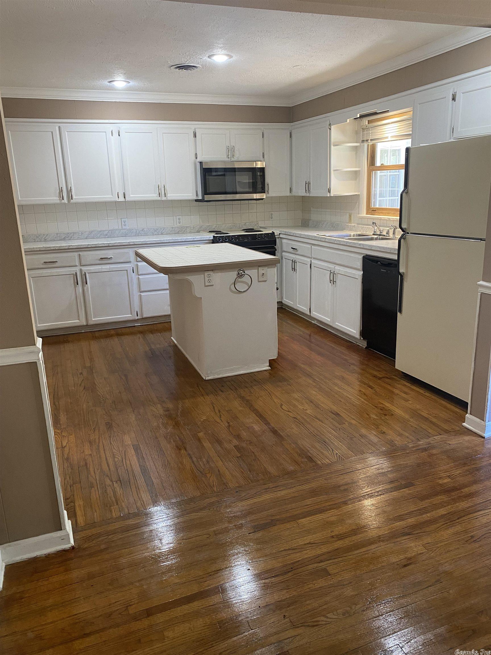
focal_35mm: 26
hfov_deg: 53.1
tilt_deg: -15.5
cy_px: 328
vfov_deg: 67.3
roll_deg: +2.3
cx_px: 246
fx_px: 492
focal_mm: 4.25
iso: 160
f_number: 1.8
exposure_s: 1/60
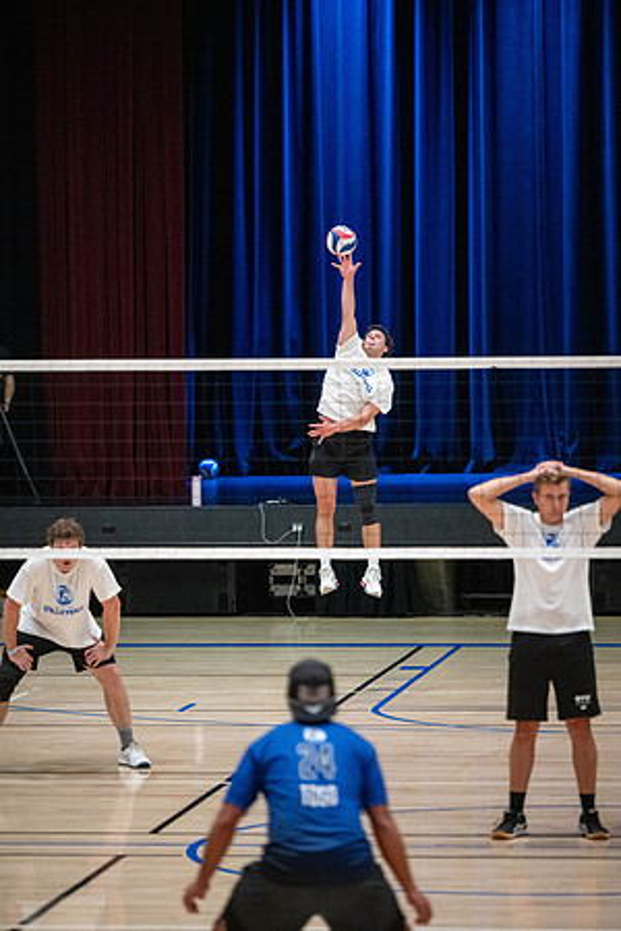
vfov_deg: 12.8
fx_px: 4140
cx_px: 310
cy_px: 466
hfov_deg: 8.6
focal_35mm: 160
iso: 6400
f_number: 2.8
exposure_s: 1/640
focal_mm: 160
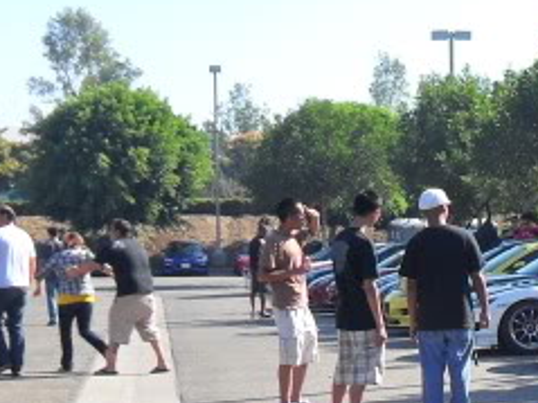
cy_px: 392
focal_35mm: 117
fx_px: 1817
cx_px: 858
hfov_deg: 15.3
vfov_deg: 12.5
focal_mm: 6.2
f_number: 8.9
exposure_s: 1/90
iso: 100
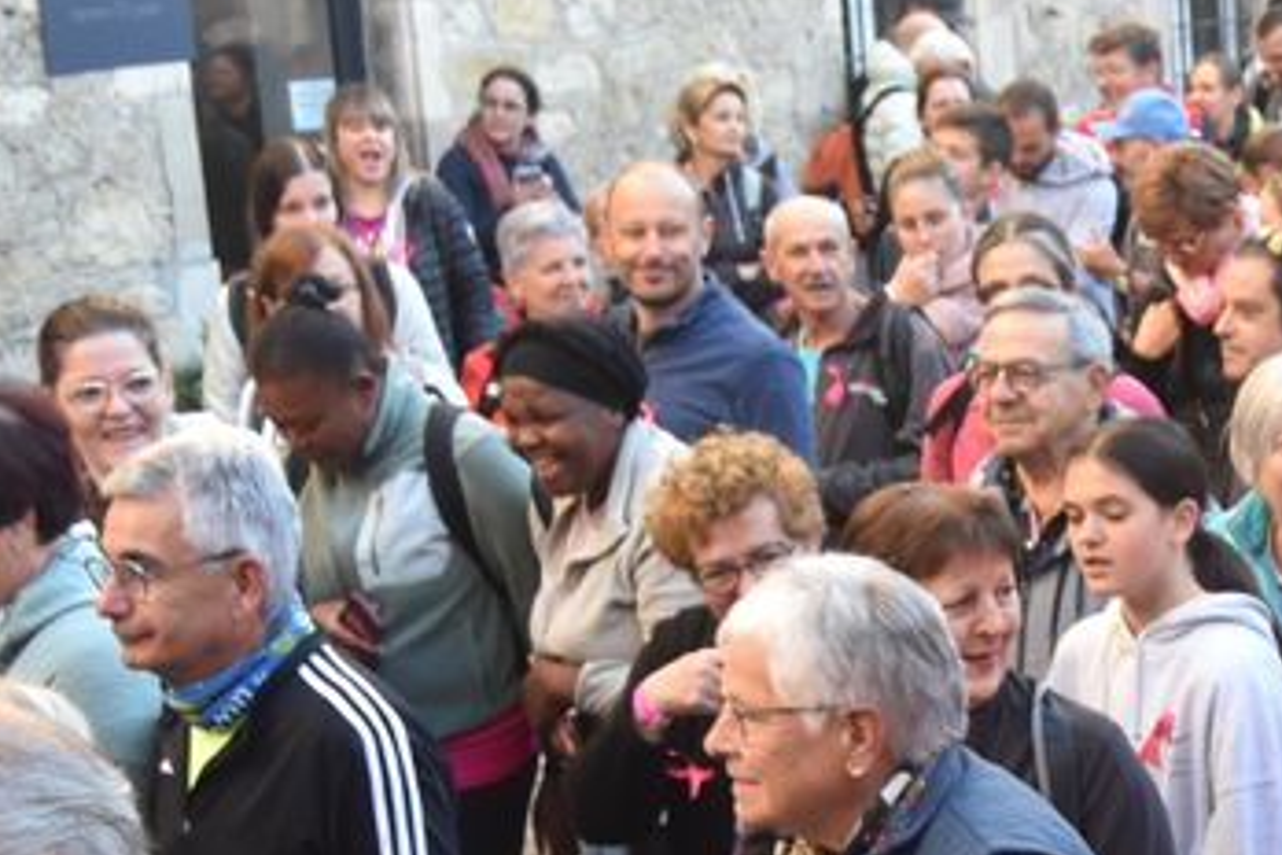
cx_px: 1313
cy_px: 826
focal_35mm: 94
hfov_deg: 20.9
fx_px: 3347
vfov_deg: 14.4
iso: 800
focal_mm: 28
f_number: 5.6
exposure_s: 1/125
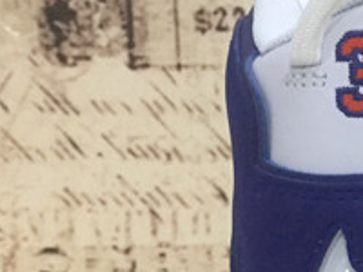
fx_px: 1216
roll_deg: -2.3
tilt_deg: -7.6
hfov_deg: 15.0
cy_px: 218
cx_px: 626
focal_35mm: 116
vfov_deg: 12.7
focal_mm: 4.15
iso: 200
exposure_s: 1/33
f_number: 2.2
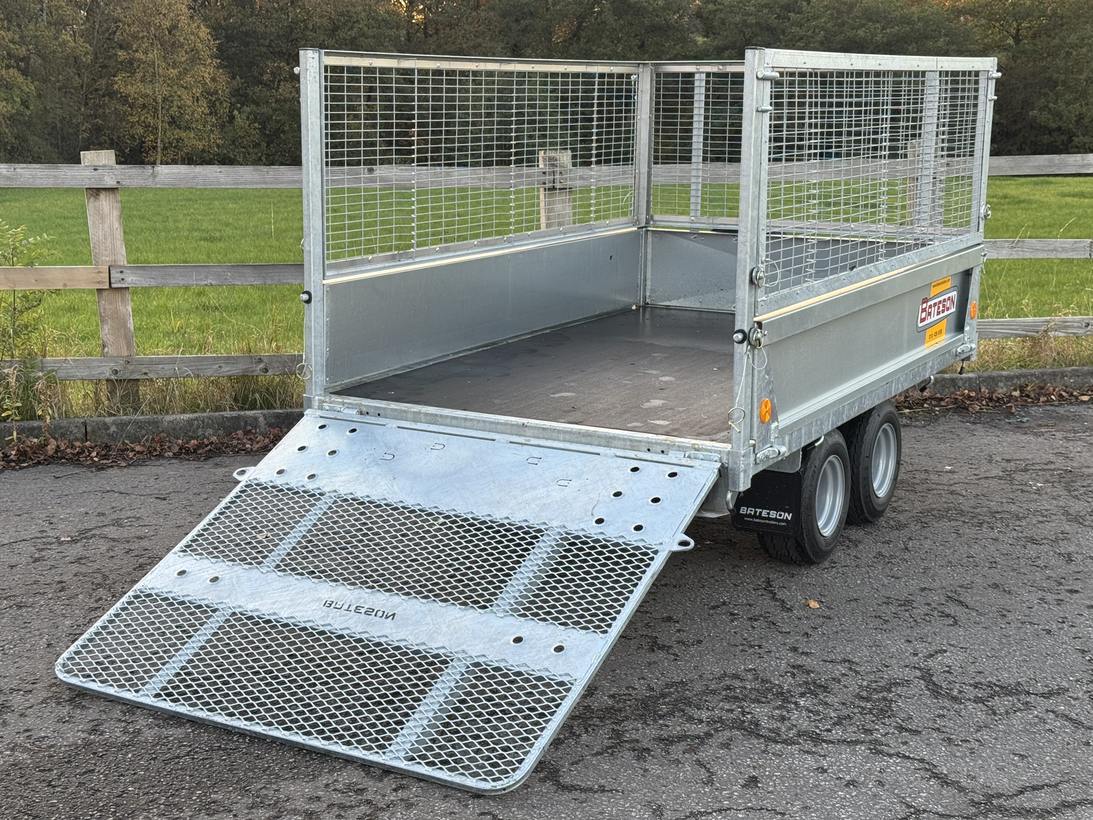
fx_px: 1579
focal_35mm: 50
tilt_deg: -12.4
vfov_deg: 29.1
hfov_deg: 38.2
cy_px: 395
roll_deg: +1.6
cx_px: 536
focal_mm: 6.76
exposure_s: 1/155
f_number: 1.78
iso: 50
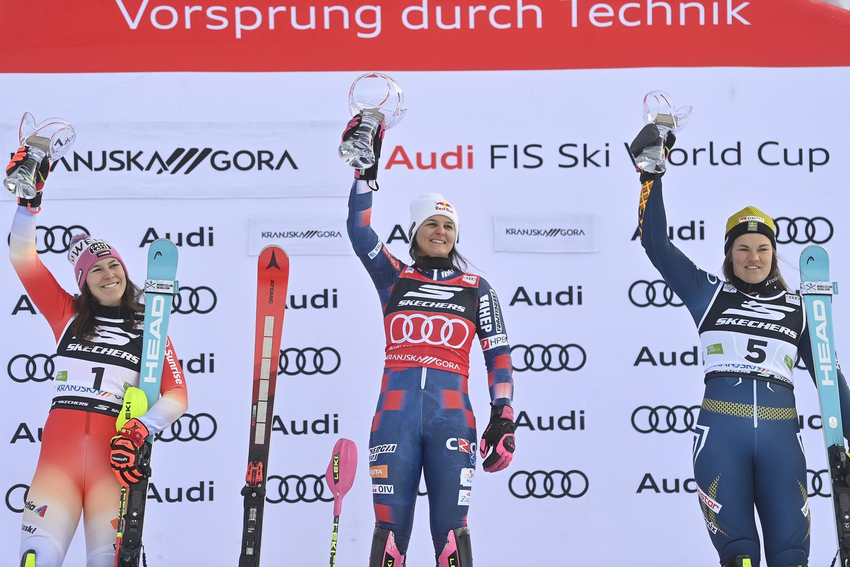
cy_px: 284
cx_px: 425
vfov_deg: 11.2
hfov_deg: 16.8
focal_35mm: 122
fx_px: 2881
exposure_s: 1/1250
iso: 200
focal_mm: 122
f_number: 2.8
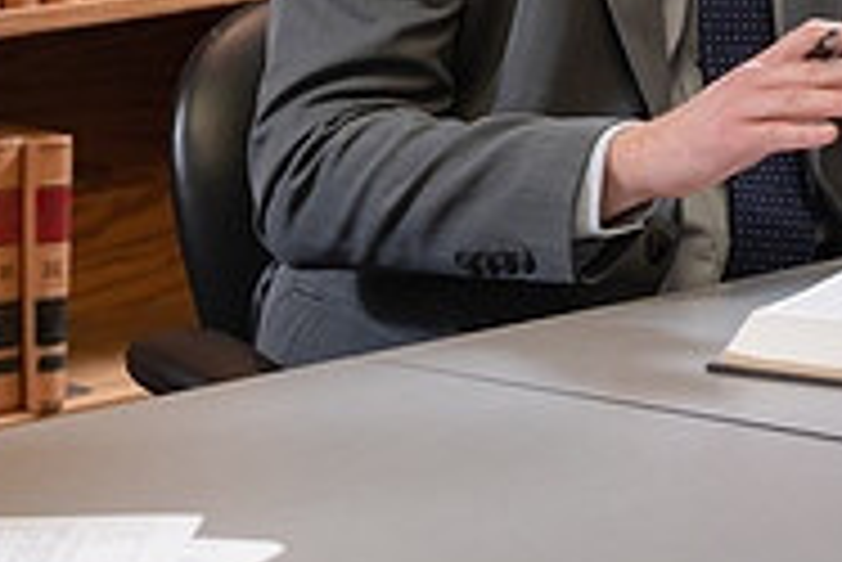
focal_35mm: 217
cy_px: -155
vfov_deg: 6.3
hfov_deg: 9.5
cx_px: 302
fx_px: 5079
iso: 800
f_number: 4
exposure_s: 1/160
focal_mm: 70
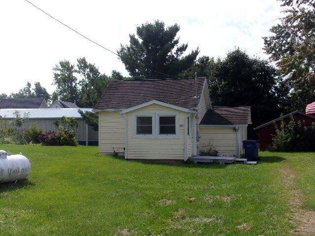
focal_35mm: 53
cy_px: 118
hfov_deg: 36.2
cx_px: 158
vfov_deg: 27.5
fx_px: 482
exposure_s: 1/100
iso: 80
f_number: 13.1
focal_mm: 9.5
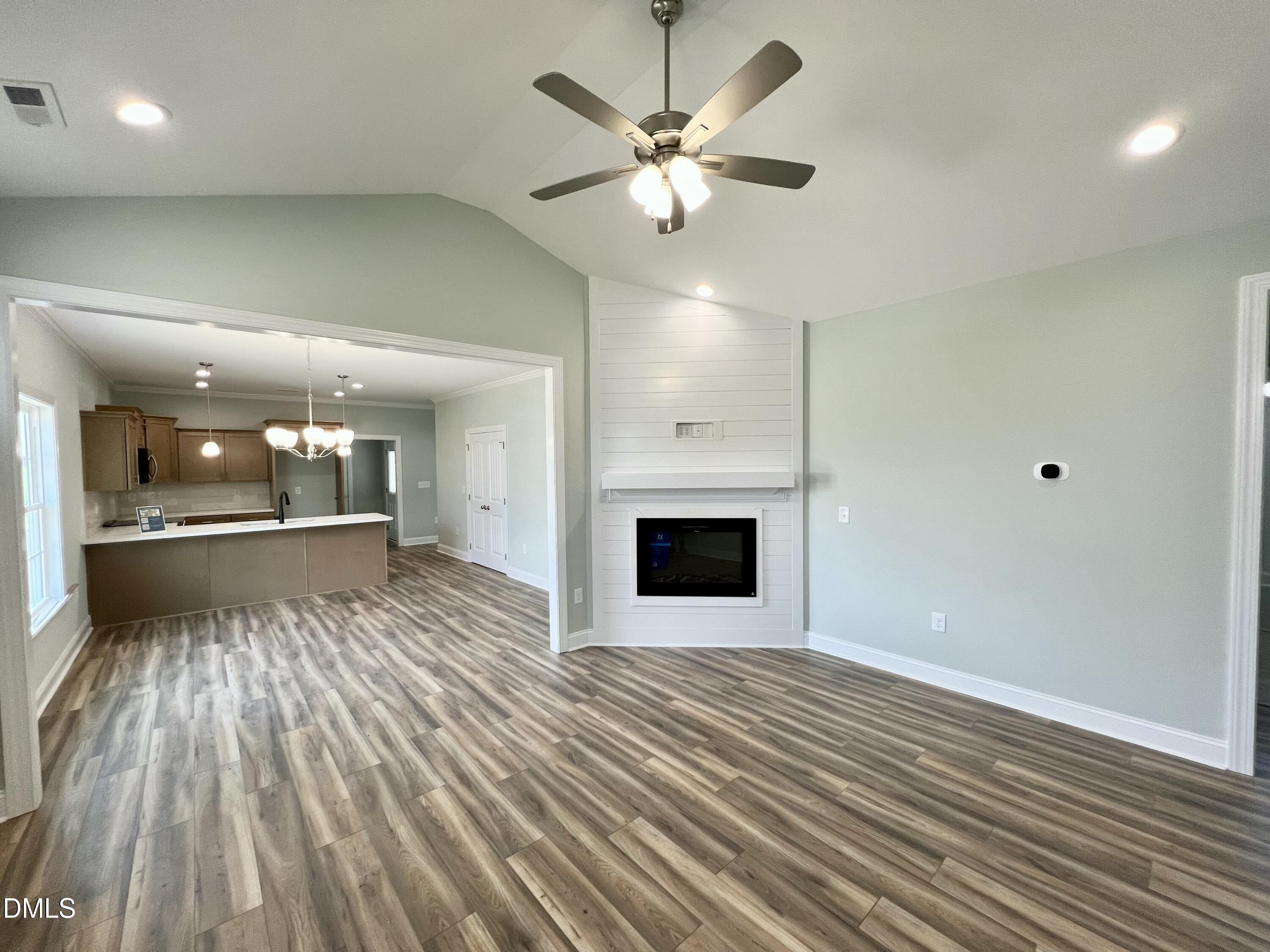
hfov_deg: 106.2
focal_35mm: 13
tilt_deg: -1.4
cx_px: 635
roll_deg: +0.9
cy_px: 476
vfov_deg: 89.9
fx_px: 477
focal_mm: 1.57
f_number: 1.8
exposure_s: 1/120
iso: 100
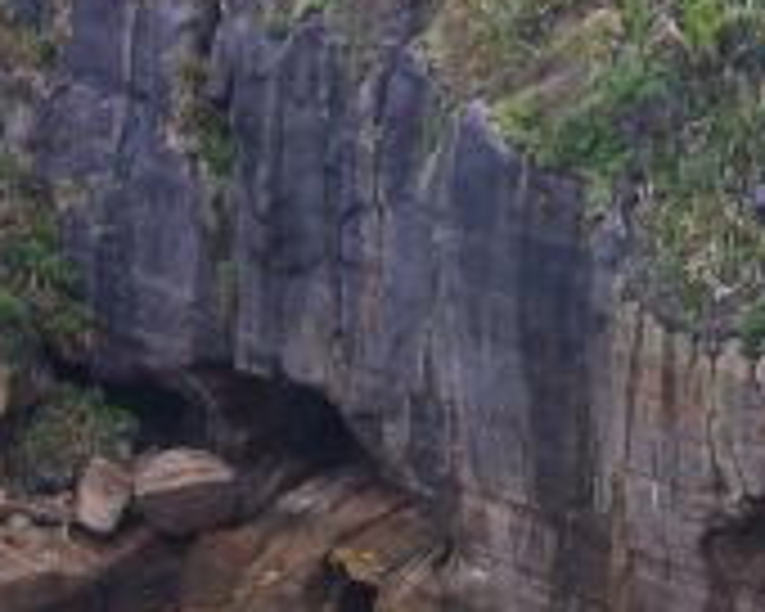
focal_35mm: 161
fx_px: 3645
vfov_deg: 9.5
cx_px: 684
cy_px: 670
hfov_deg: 11.9
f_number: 2.8
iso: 80
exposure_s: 1/120
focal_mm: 3.85
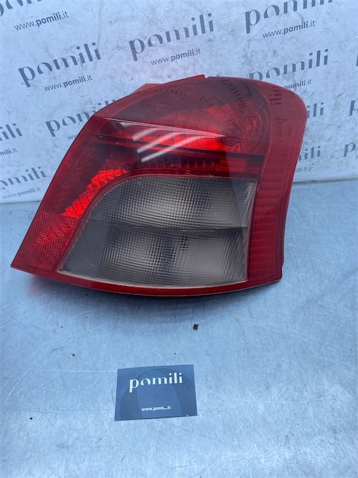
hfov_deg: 53.1
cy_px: 239
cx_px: 179
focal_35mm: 26
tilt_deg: -46.6
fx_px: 359
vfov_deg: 67.3
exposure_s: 1/715
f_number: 1.8
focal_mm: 4.25
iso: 32
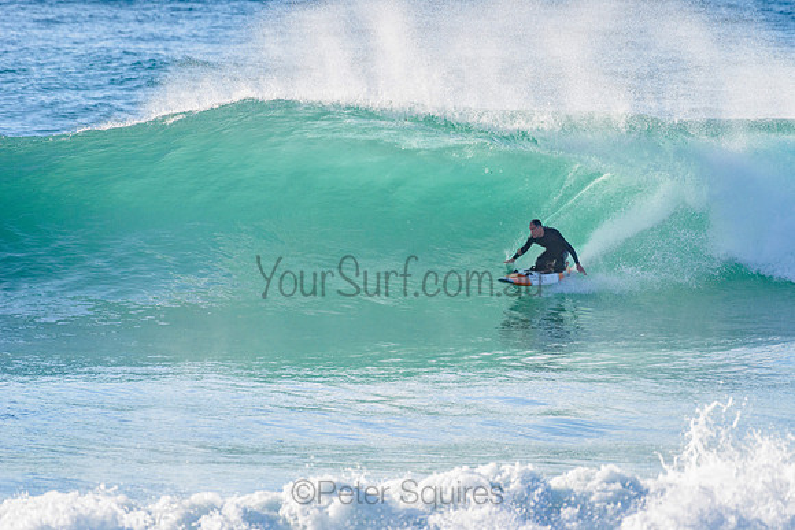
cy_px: 208
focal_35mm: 613
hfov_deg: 3.4
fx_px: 13544
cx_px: 488
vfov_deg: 2.2
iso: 220
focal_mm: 500
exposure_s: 1/2000
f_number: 5.6
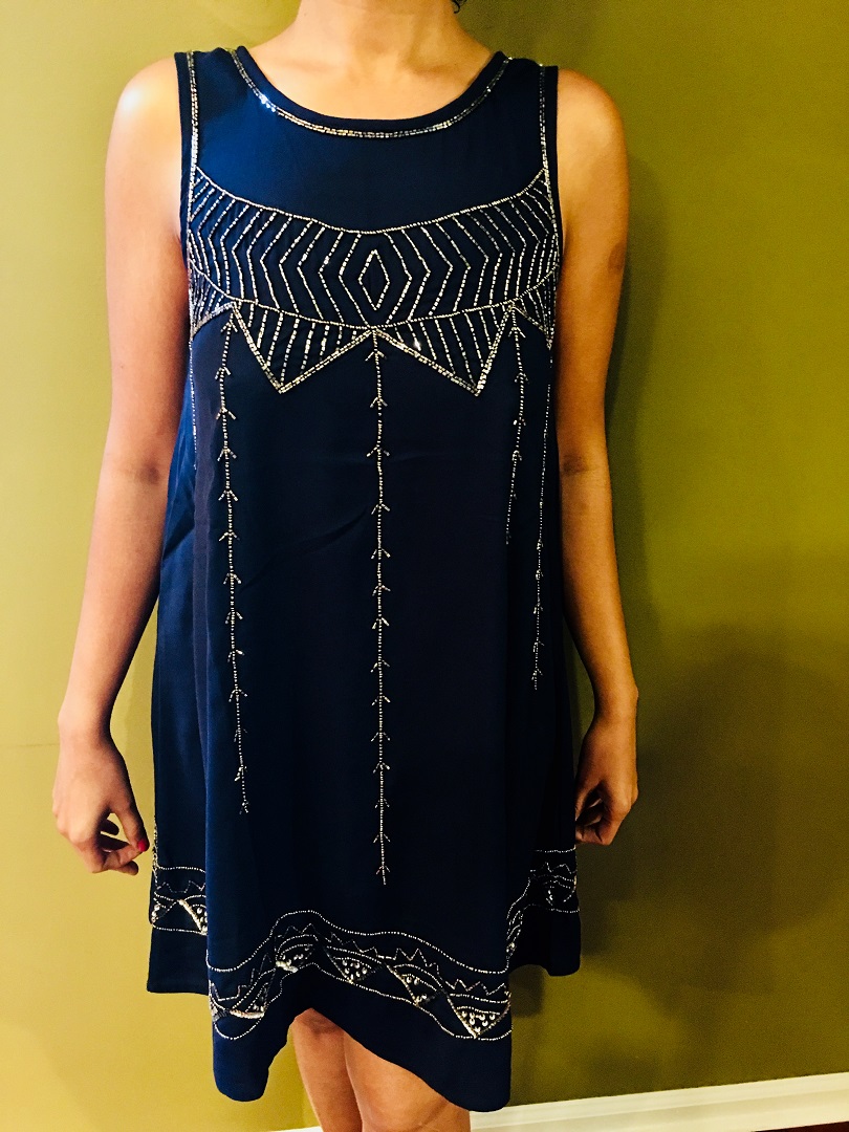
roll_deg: -2.4
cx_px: 424
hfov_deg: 48.2
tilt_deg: -23.1
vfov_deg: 61.7
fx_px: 948
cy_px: 566
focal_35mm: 29
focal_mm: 4.15
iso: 125
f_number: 2.2
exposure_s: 1/4
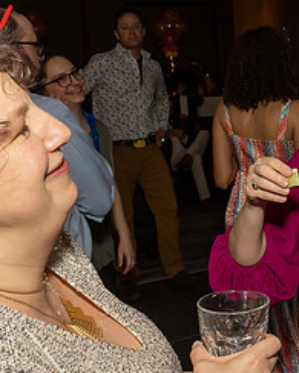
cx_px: 368
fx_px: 718
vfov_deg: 28.9
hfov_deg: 21.7
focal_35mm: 65
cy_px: 128
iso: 800
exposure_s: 1/250
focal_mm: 17
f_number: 7.1
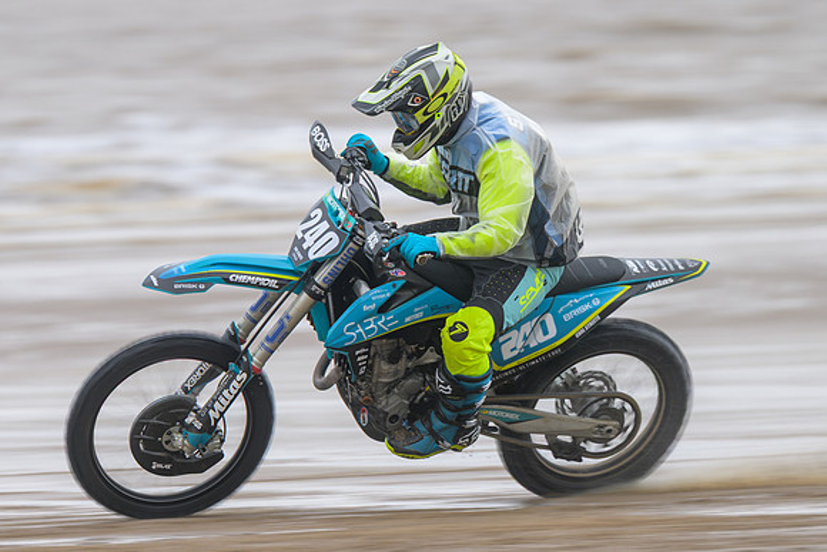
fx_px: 10388
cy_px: 214
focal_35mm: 452
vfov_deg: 3.0
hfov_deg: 4.6
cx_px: 276
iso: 64
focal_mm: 200
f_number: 4
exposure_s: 1/250
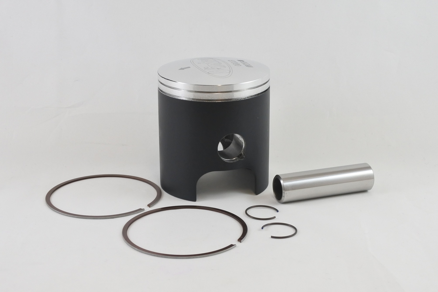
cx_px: 219
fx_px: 547
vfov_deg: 29.9
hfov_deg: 43.6
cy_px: 146
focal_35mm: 45
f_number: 4.5
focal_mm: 16.8
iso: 400
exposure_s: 1/160
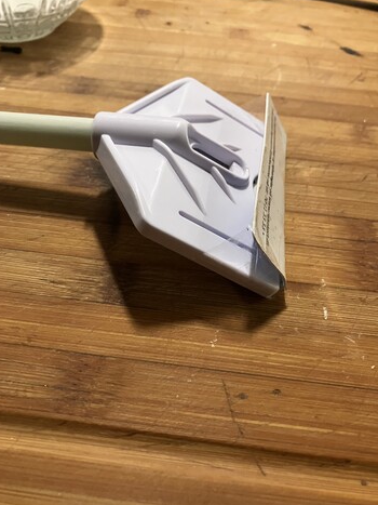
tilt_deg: -44.4
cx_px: 192
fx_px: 437
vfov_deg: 60.0
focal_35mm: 30
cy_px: 245
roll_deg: -9.3
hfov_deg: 46.8
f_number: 1.8
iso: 320
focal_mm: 3.99
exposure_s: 1/60
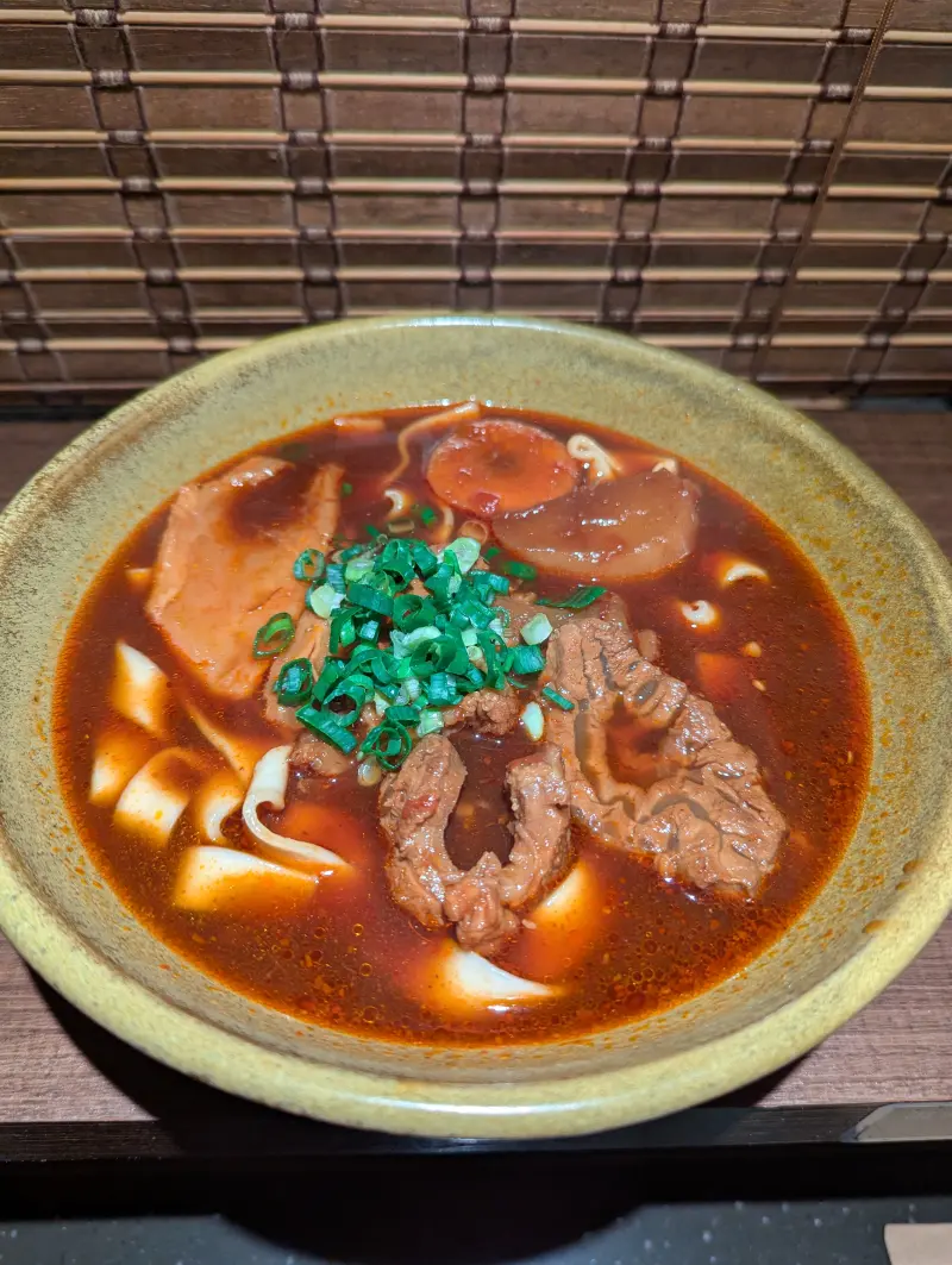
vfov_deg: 71.5
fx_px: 878
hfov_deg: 56.9
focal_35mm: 24
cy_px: 632
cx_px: 476
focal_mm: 6.81
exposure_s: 1/56.2
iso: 96
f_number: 1.85
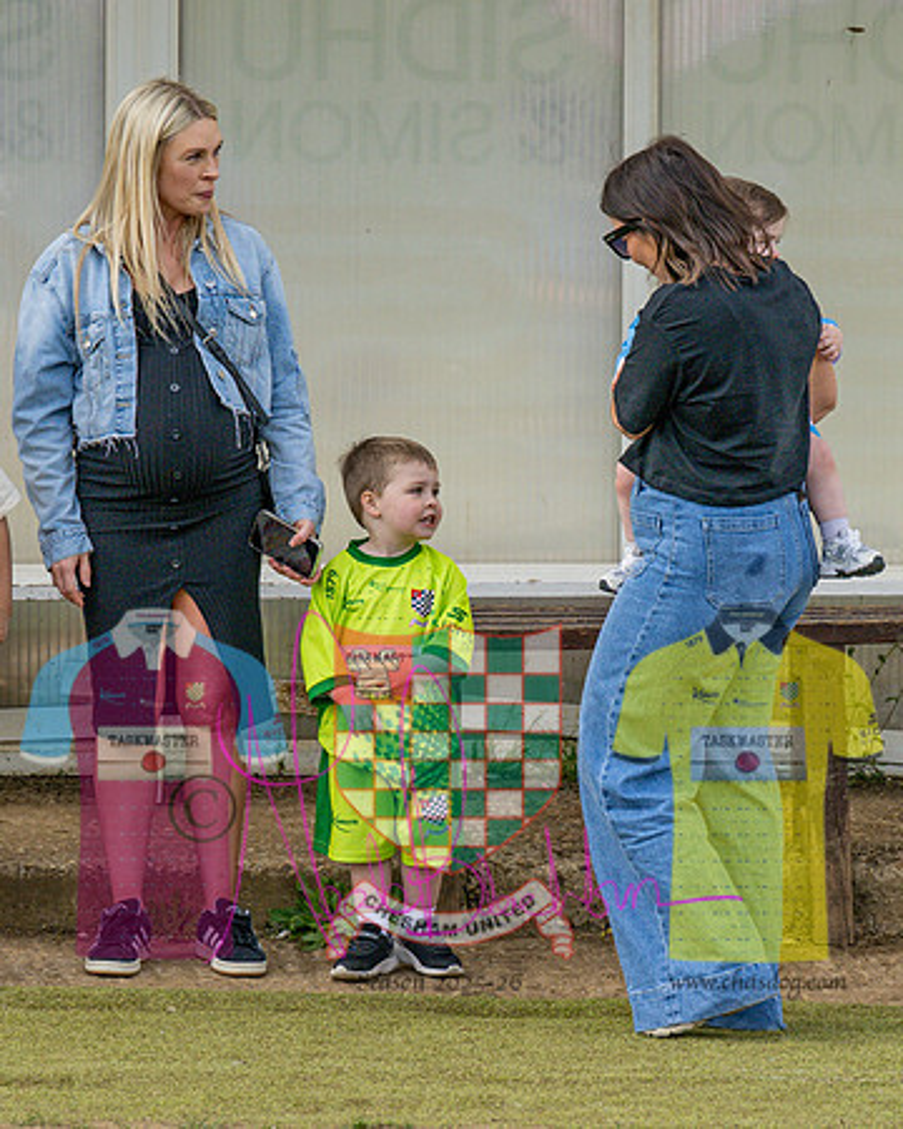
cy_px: 575
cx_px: 447
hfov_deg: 6.0
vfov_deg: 7.5
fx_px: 8574
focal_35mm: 257
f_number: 5
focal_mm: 115
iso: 400
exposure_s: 1/1250
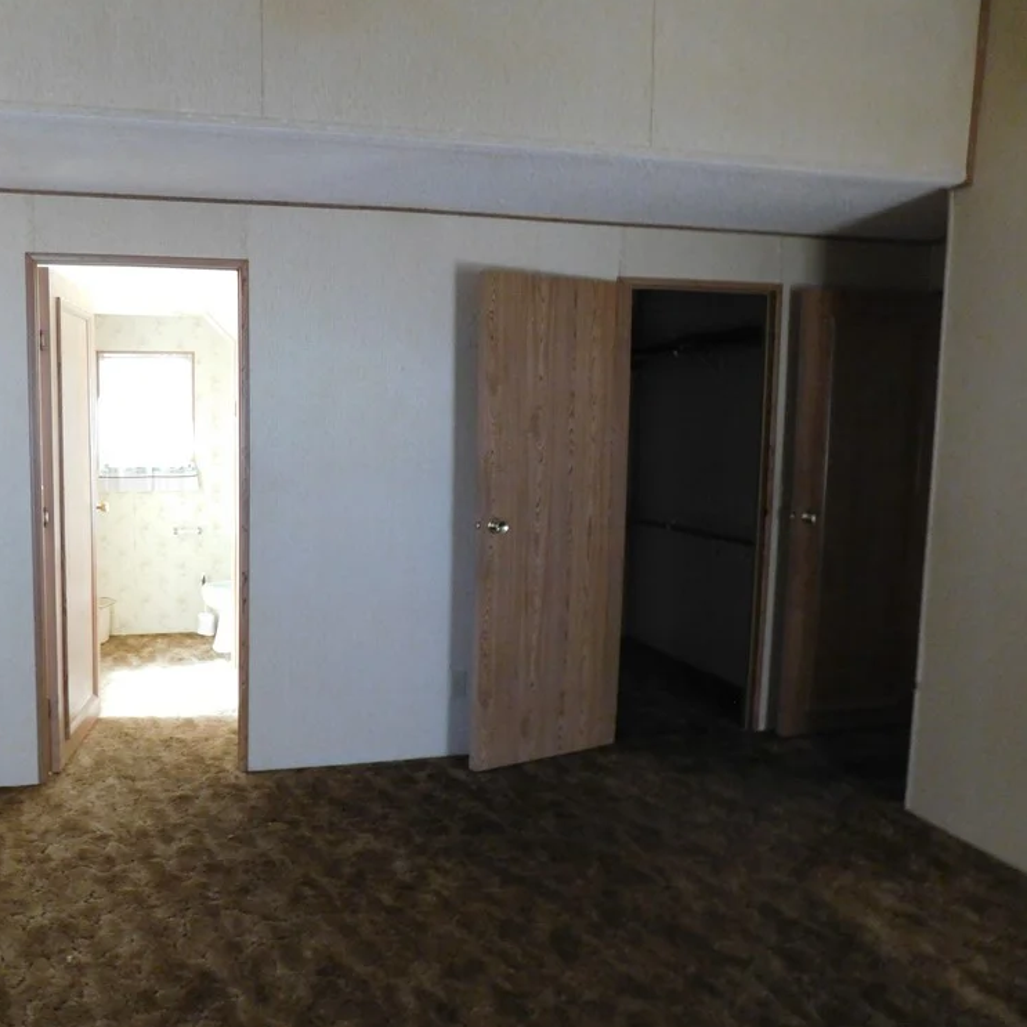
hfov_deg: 56.2
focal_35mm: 28
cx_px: 347
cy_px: 517
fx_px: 940
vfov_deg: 57.3
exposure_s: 1/8
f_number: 3
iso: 400
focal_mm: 4
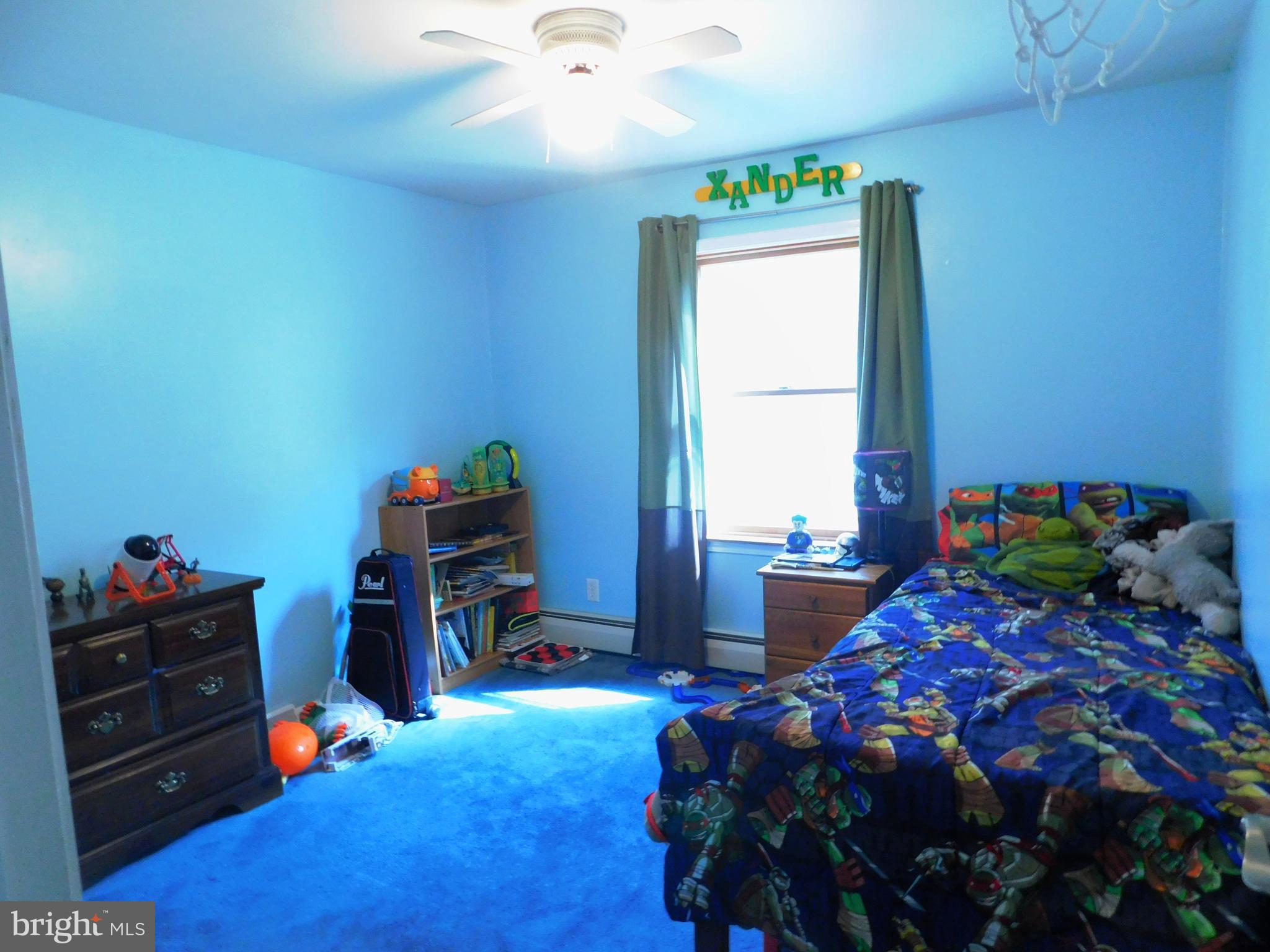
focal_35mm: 23
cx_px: 635
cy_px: 476
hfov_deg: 73.9
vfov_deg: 58.9
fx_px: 844
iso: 400
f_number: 3
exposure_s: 1/20
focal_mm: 4
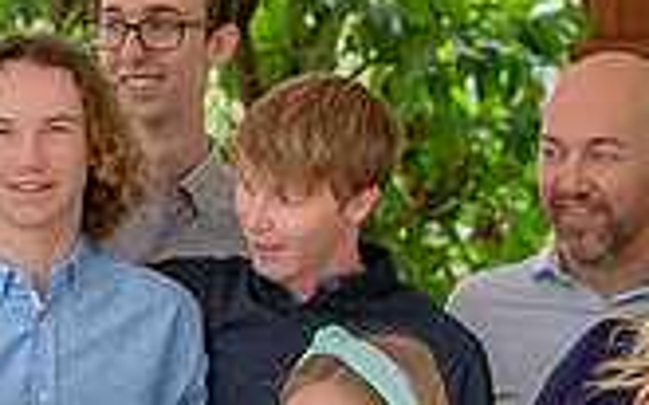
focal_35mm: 257
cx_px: -84
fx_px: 4544
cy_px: 559
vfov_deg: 5.1
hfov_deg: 8.1
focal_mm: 35
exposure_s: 1/250
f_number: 2.8
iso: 400
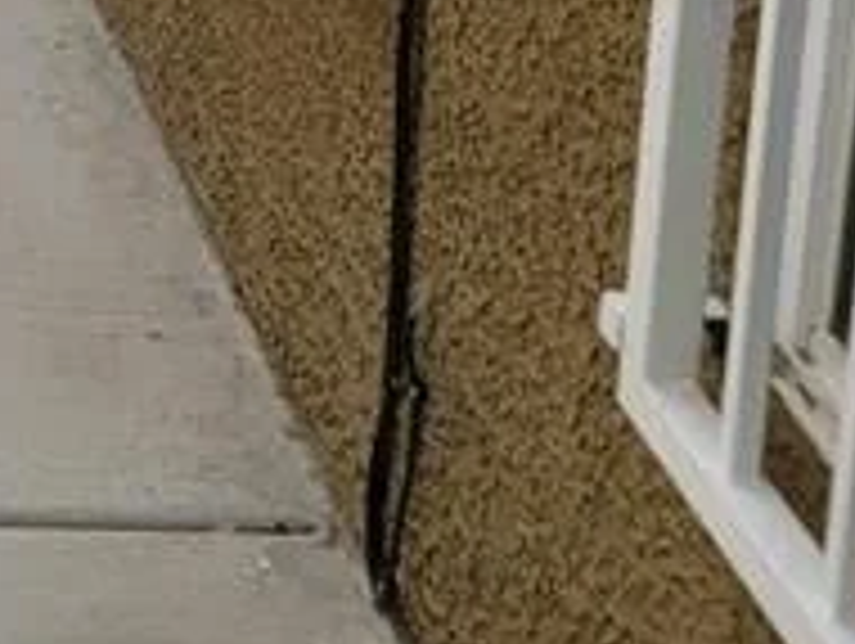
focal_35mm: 105
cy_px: -576
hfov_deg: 16.7
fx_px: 2597
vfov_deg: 12.6
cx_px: -486
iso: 20
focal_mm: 7
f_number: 1.8
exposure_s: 1/711
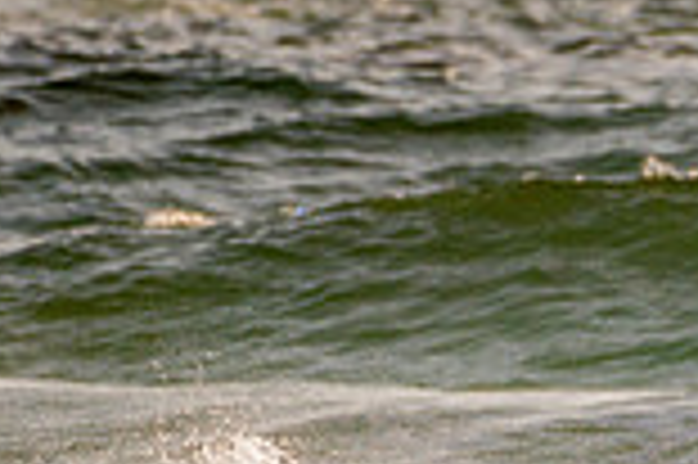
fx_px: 44489
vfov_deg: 0.6
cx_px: 878
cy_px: 612
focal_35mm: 2297
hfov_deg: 0.9
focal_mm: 500
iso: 250
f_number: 5.6
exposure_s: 1/2000
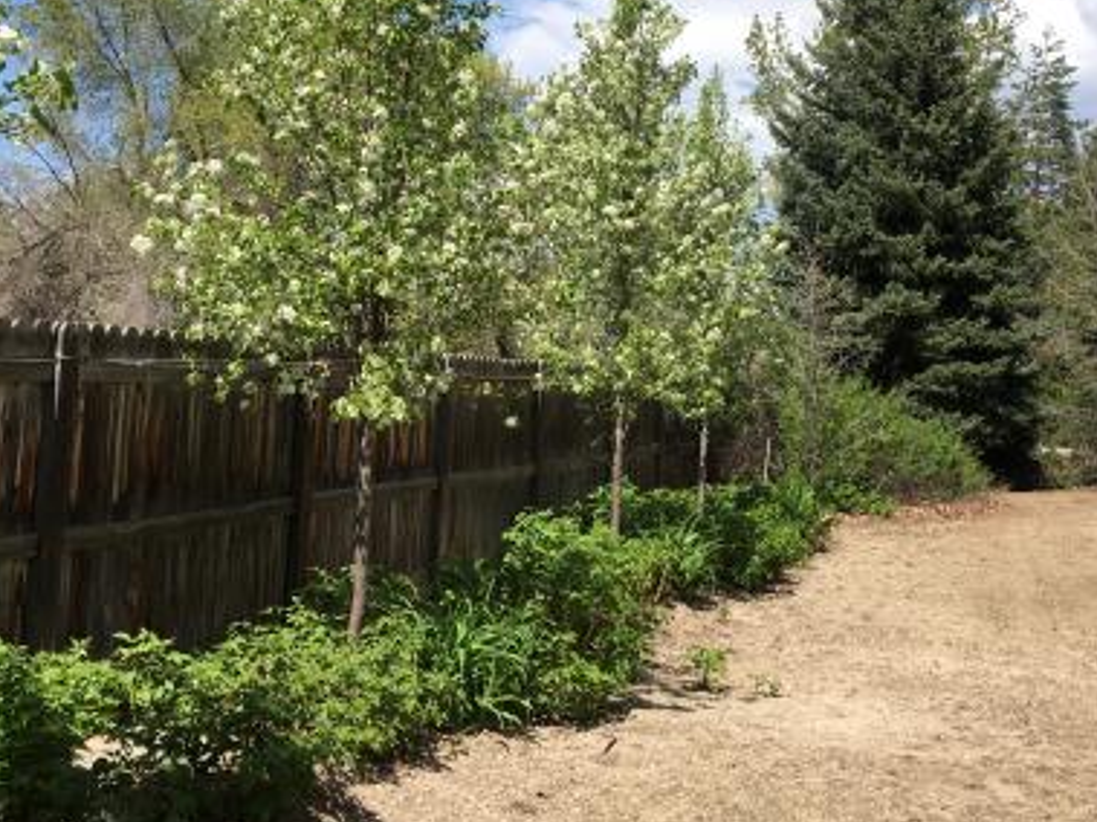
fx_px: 1552
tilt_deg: +7.2
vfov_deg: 29.1
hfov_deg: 38.7
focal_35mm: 49
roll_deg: -2.0
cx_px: 686
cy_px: 188
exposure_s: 1/1570
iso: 25
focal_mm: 4.15
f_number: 2.2
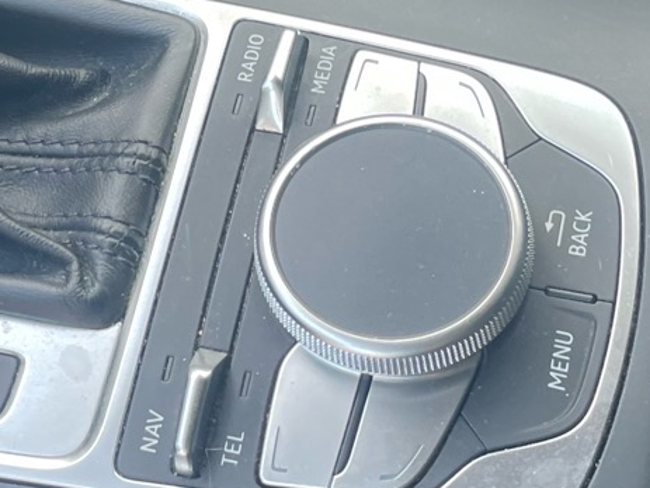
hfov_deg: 19.2
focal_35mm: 101
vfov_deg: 14.4
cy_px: -4
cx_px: 93
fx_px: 1898
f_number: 1.6
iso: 64
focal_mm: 4.2
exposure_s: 1/121
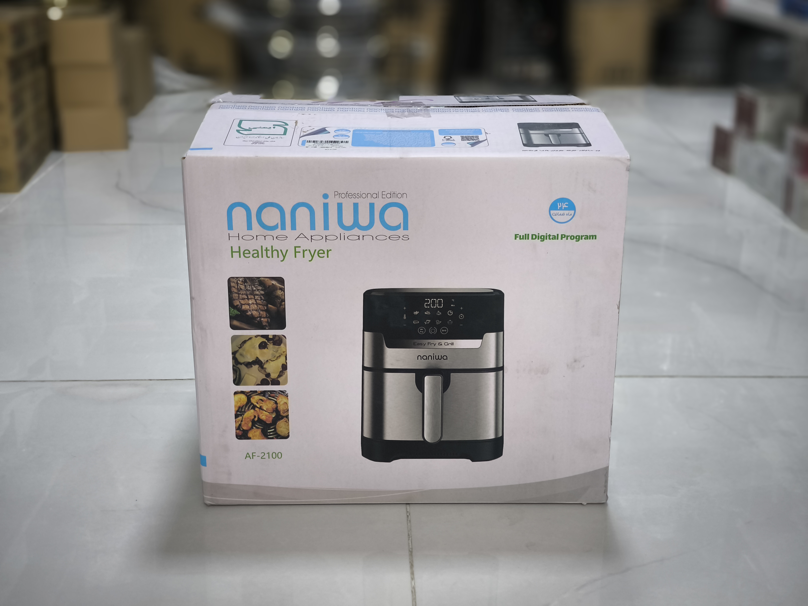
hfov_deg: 38.2
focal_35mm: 50
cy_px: 303
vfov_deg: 29.1
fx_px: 1167
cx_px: 404
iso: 640
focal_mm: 7.1
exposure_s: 1/100
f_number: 1.9
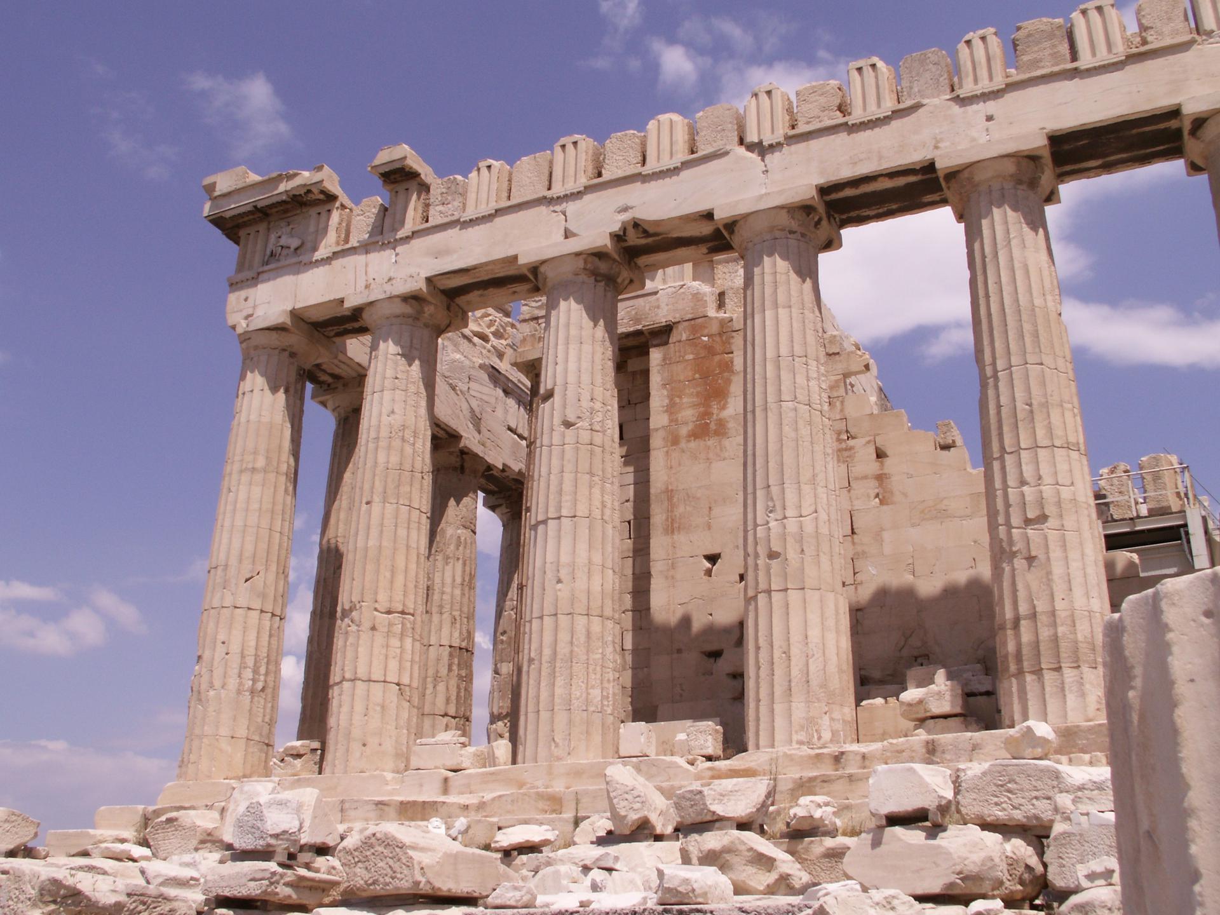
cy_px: 458
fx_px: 1234
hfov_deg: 52.6
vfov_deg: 40.7
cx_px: 610
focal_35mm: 35
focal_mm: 5.86
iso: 50
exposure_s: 1/400
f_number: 8
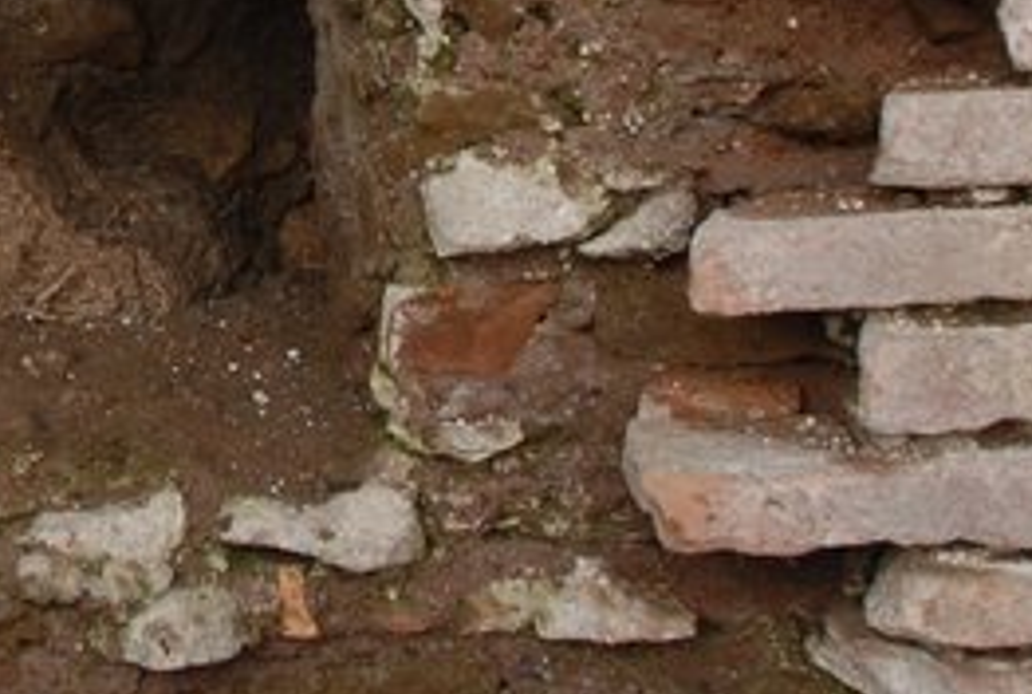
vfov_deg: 16.5
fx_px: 2299
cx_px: -35
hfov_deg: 24.0
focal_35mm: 80
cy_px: -101
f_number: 5
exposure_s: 1/90
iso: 200
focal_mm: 14
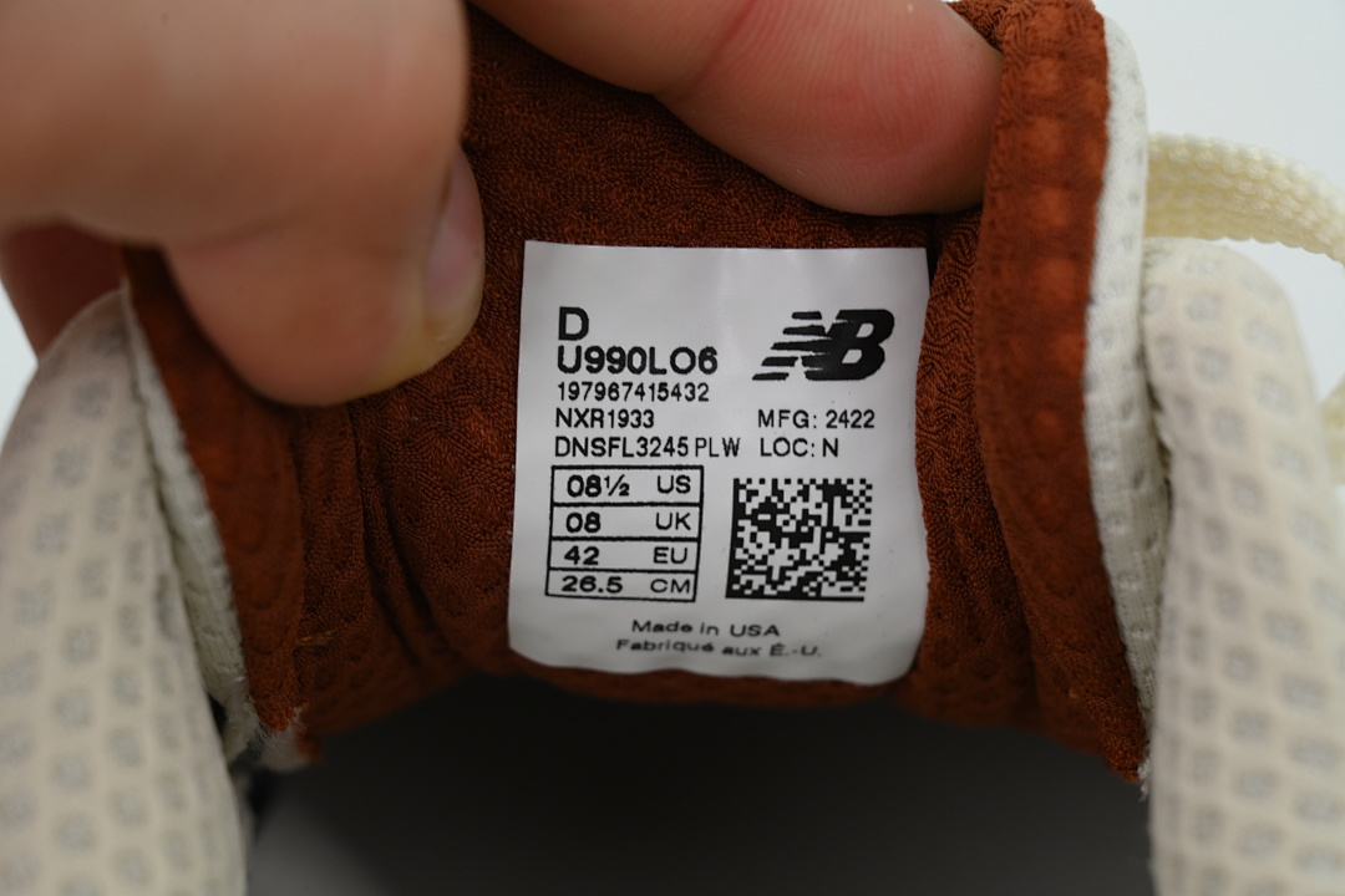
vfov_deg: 11.4
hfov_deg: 17.1
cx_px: 672
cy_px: 448
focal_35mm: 120
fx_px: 4483
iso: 400
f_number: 13
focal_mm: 120
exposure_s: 1/100
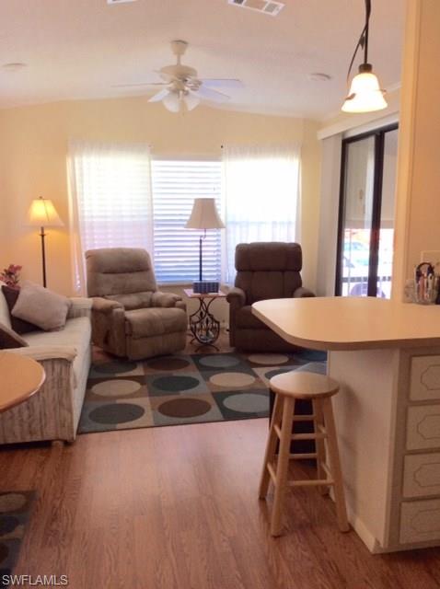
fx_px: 544
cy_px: 294
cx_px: 220
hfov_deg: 44.1
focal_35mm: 32
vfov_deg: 56.9
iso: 32
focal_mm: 3.3
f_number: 2.4
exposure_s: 1/60
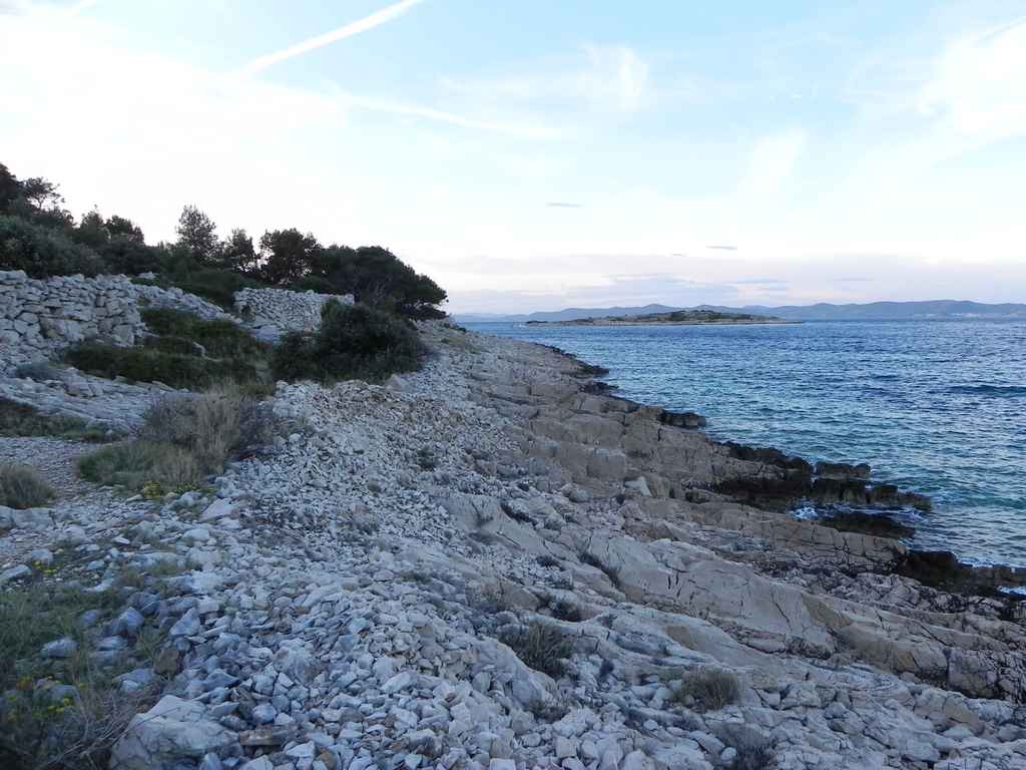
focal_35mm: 26
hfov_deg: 67.3
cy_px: 385
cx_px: 513
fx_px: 771
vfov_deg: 53.1
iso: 160
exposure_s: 1/130
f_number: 4
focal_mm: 4.6
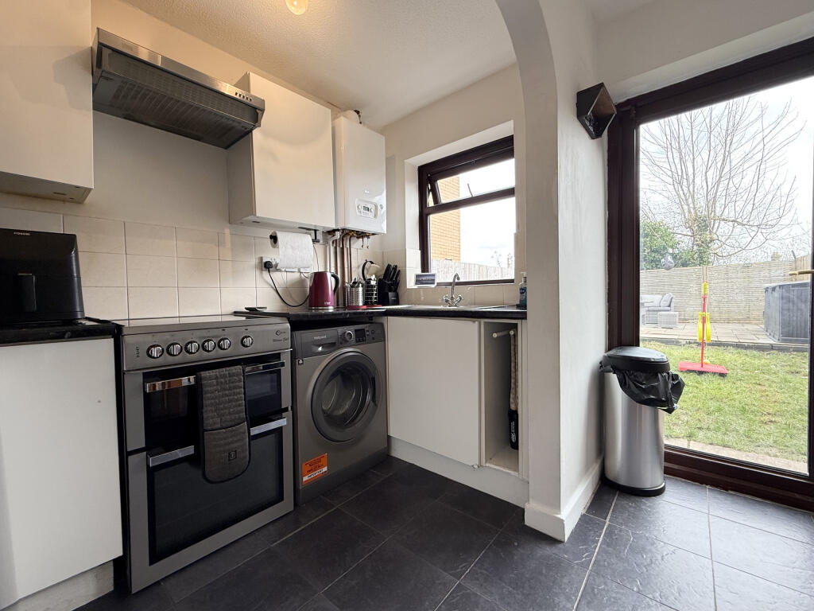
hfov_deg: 102.1
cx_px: 407
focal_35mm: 14
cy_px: 306
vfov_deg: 85.7
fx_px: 329
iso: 64
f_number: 2.2
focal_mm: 2.22
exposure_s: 1/121
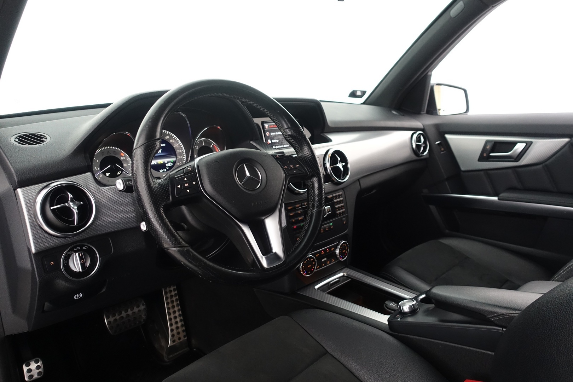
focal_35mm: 24
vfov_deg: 53.1
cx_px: 286
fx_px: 382
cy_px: 191
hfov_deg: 73.7
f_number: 2.5
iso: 1000
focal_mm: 8.8
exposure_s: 1/25
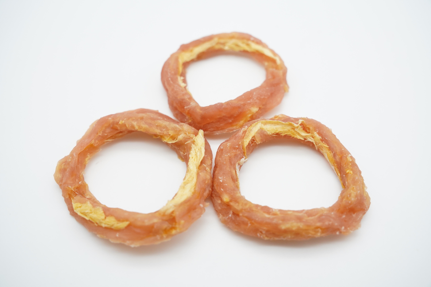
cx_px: 216
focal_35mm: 37
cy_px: 144
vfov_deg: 36.2
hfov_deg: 52.3
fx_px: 439
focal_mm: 36.7
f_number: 5.6
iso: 2500
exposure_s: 1/1000
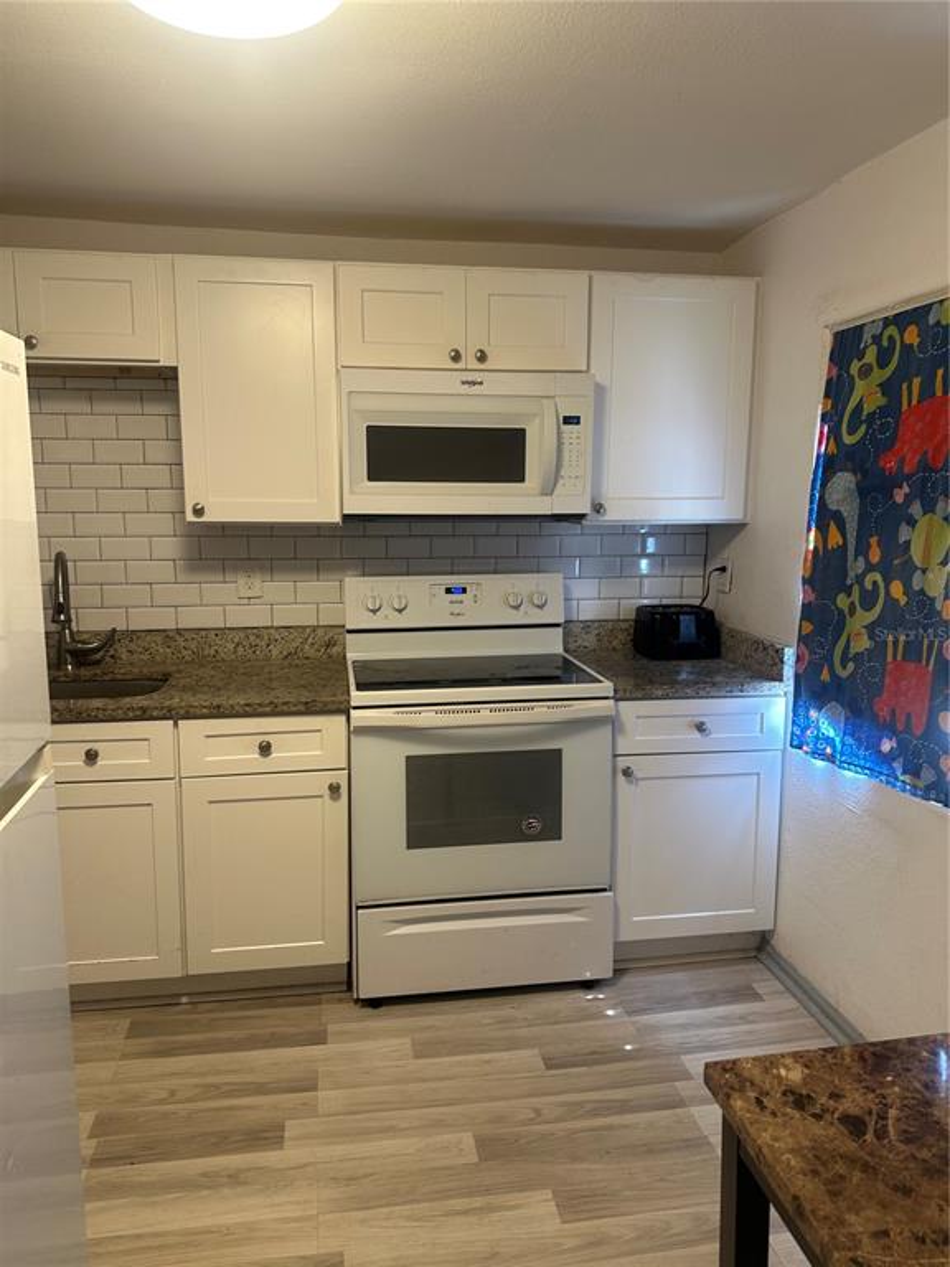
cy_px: 634
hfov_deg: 56.8
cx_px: 475
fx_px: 878
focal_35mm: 24
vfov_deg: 71.6
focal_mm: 6.86
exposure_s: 1/60
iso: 125
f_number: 1.78
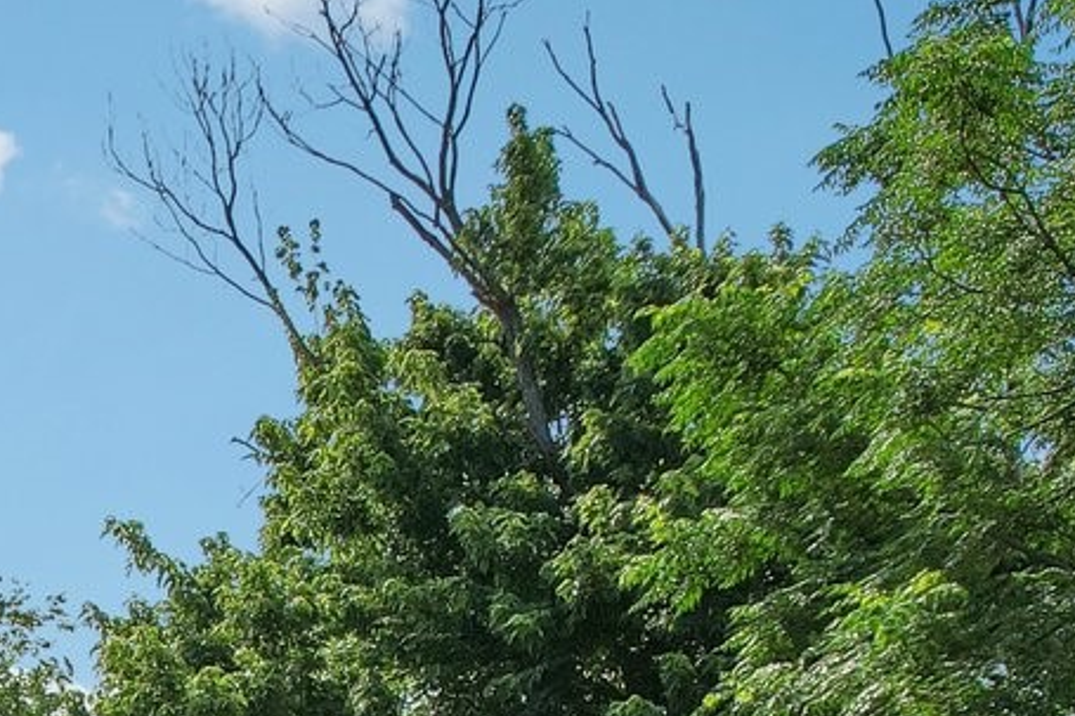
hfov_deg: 19.5
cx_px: -203
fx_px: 2955
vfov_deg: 12.9
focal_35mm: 99
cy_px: 1157
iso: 110
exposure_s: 1/3200
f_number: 2.8
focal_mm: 8.4
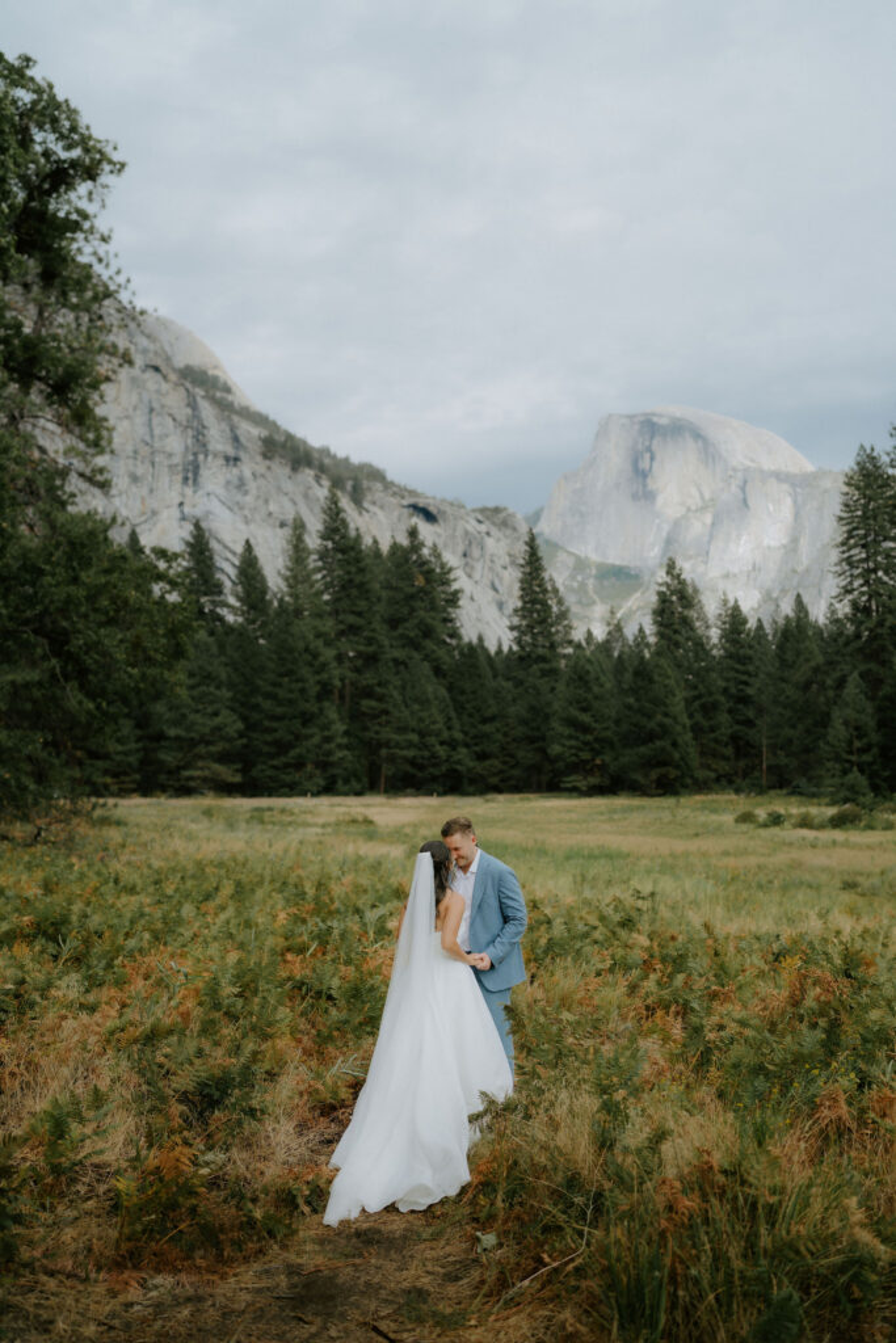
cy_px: 672
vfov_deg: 54.4
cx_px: 448
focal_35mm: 35
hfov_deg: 37.9
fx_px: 1306
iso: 80
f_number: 2
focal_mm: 35
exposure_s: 1/1250
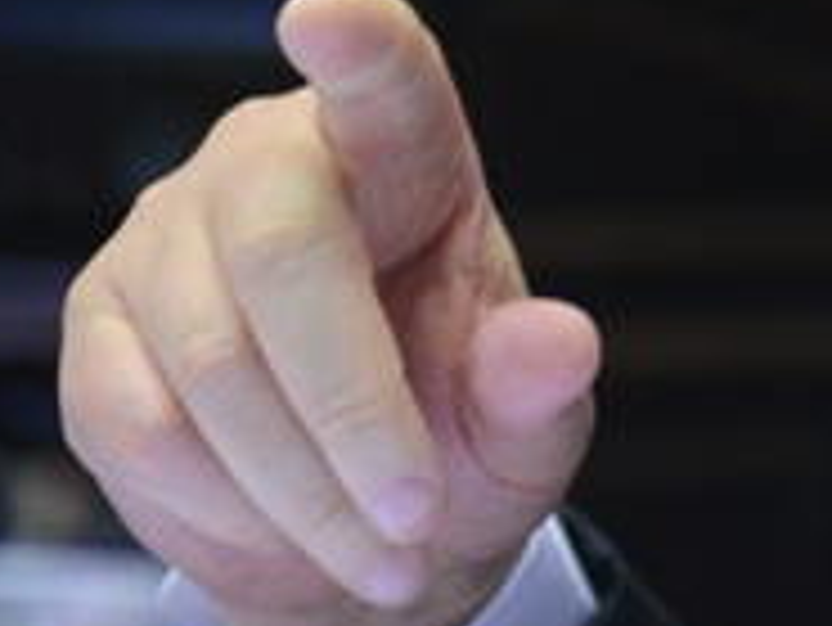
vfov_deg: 4.5
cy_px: -232
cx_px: 1457
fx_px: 7985
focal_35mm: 332
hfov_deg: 5.9
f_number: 4.5
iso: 3200
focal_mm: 80
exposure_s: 1/125
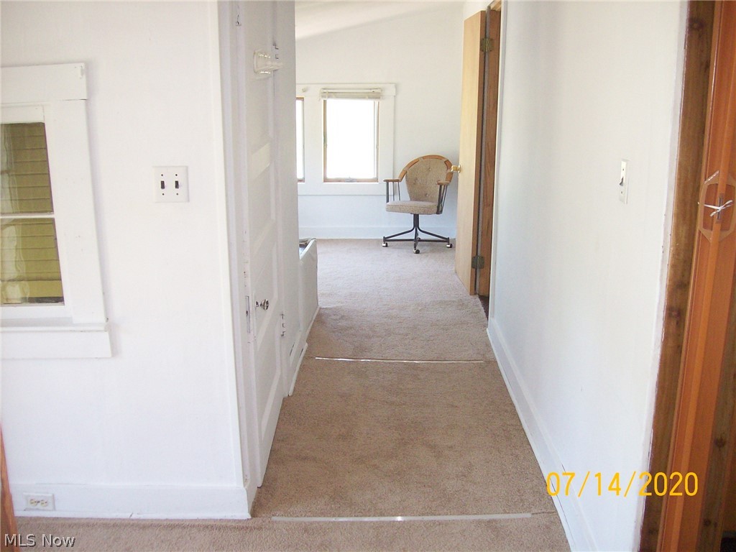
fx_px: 765
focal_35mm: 36
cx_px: 368
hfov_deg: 51.4
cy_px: 276
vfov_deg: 39.7
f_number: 2.7
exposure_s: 1/32
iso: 140
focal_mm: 6
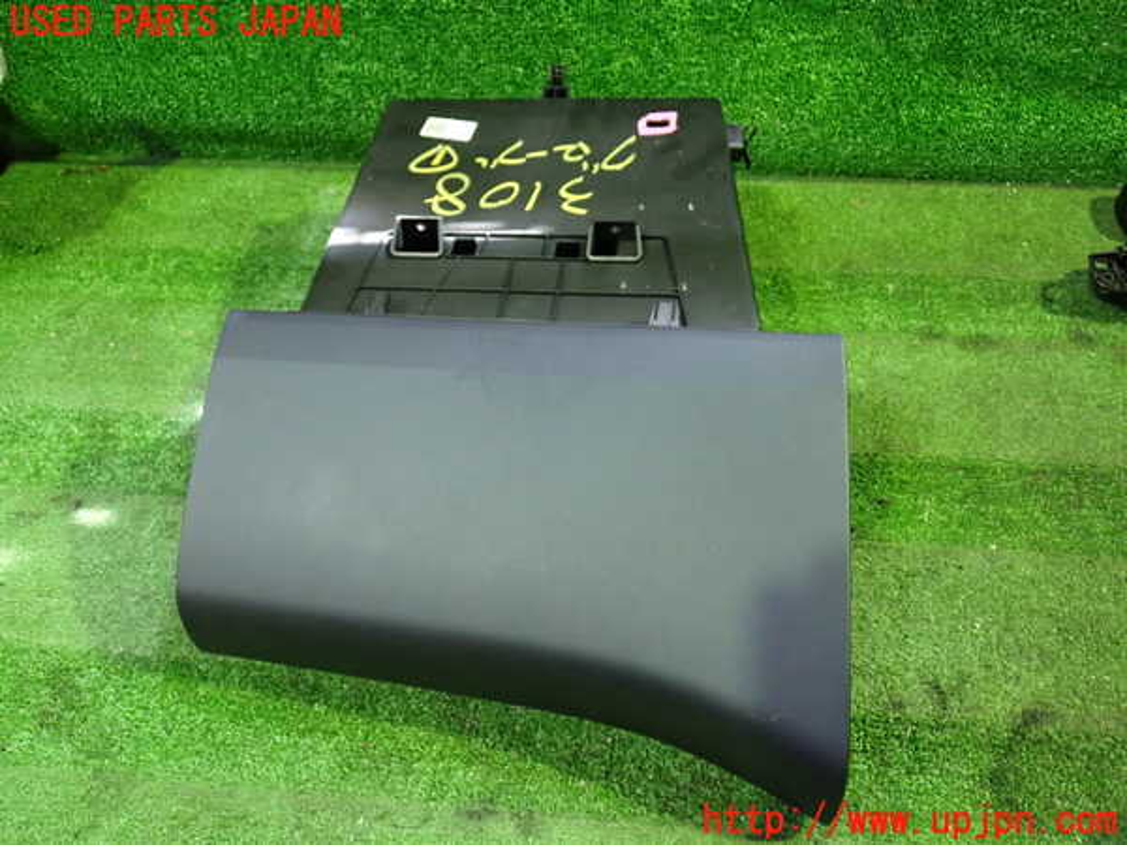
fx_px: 977
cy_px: 422
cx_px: 564
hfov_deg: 60.0
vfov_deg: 46.8
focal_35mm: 30
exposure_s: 1/30
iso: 800
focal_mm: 5.4
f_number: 2.3
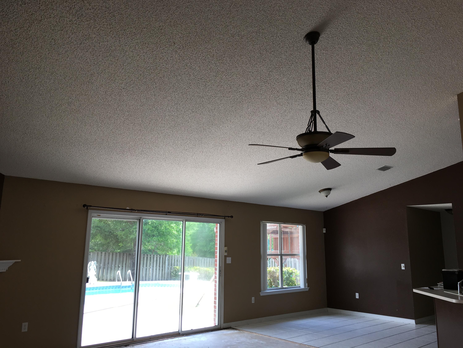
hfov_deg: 61.7
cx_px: 232
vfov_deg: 48.2
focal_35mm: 29
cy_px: 174
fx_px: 388
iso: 25
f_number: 2.2
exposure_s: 1/126
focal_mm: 4.15
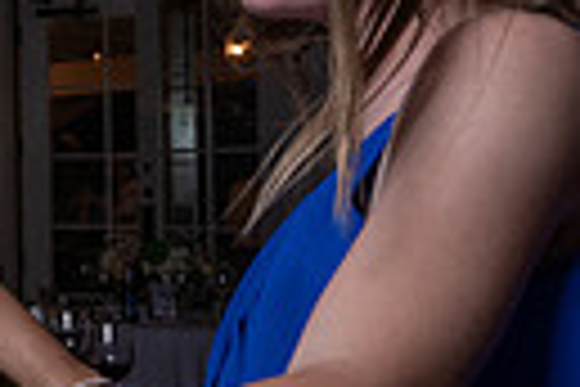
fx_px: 1643
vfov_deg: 13.4
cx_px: -678
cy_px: 95
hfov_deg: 15.0
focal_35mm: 102
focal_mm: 21
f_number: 5.6
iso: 2000
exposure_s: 1/200
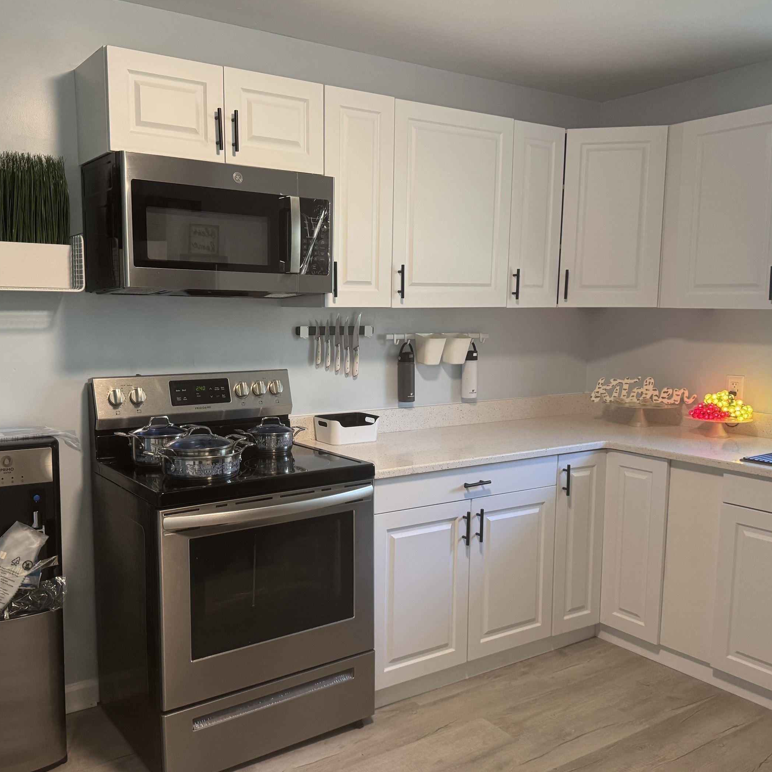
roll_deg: -0.6
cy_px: 409
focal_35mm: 31
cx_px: 342
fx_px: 782
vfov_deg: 52.5
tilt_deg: -8.8
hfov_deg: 52.4
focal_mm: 6.76
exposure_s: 1/60
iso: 320
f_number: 1.78
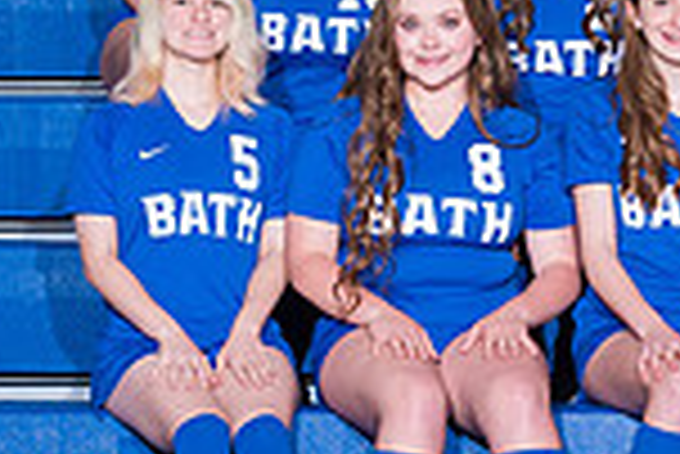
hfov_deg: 7.1
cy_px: 9
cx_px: 894
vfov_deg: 4.8
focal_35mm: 288
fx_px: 5445
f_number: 7.1
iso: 640
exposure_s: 1/250
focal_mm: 62
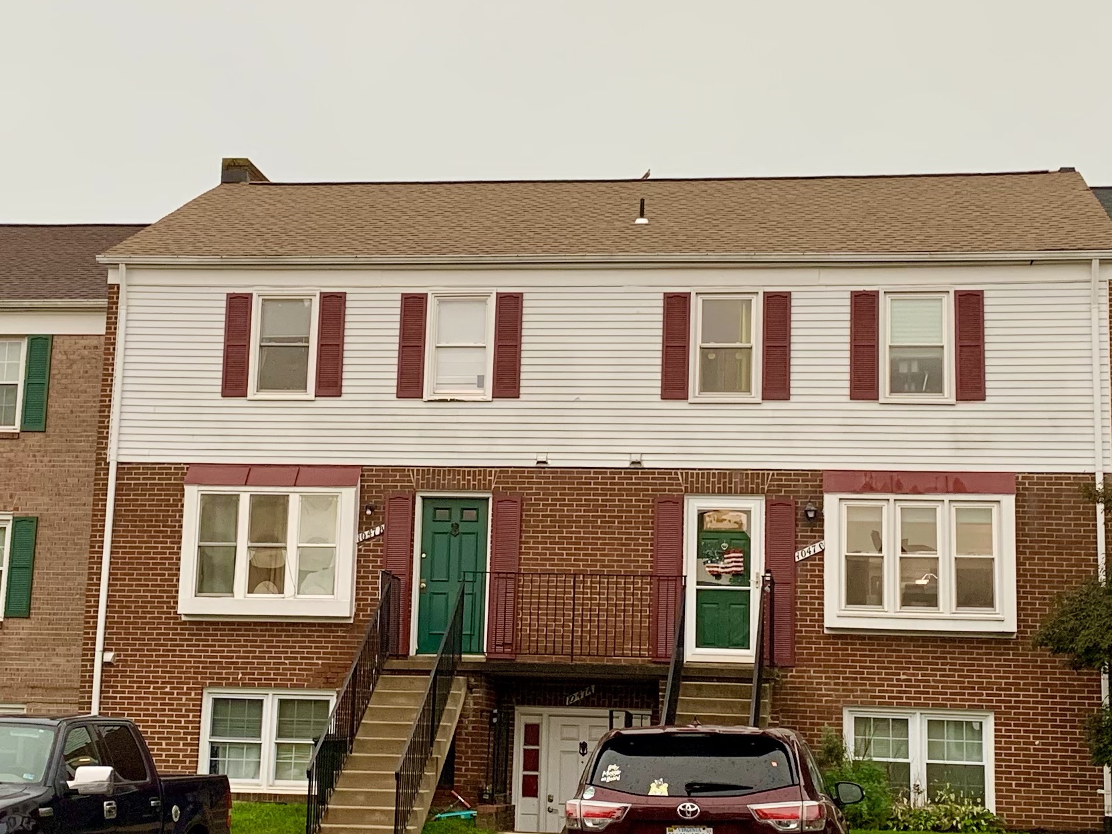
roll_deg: -1.3
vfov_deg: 23.3
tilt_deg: +11.0
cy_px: 437
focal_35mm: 63
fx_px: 2024
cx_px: 543
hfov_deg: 30.7
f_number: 1.8
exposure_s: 1/114
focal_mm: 4.25
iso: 100
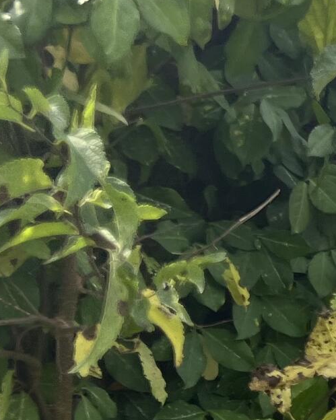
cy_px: 438
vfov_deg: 15.4
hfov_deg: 11.8
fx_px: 1517
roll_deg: +4.3
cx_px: 582
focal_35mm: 122
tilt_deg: -6.5
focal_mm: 5.7
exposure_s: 1/3968
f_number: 1.5
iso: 50
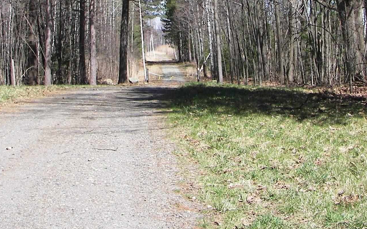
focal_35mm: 77
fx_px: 770
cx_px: 153
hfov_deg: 26.8
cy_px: -21
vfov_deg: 16.4
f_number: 2.8
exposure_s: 1/500
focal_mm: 6
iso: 50
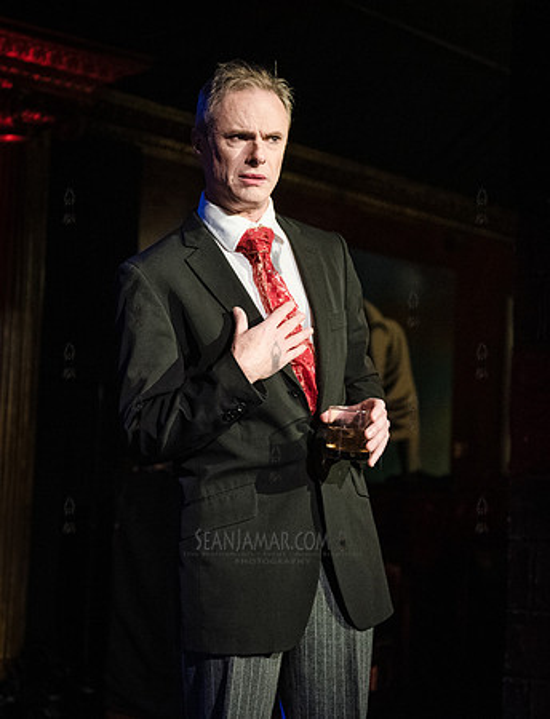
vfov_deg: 28.1
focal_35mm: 69
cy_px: 360
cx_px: 206
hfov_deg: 21.6
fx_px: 1438
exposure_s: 1/320
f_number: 2.8
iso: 4000
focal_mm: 48
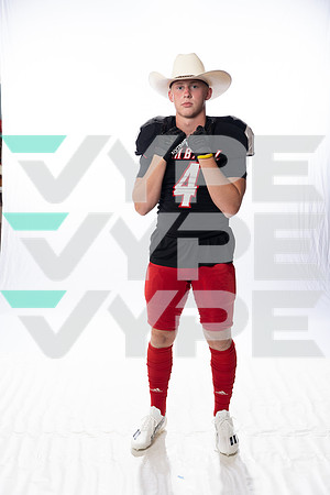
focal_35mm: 42
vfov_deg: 46.4
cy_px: 248
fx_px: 577
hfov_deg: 31.9
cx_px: 165
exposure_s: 1/250
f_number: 4
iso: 400
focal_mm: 42
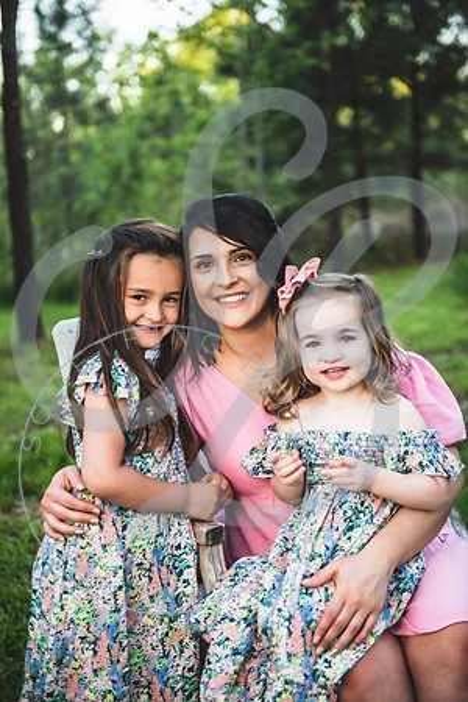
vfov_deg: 34.5
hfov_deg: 23.4
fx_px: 1131
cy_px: 351
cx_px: 234
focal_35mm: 58
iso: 100
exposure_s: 1/125
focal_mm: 58
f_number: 2.8
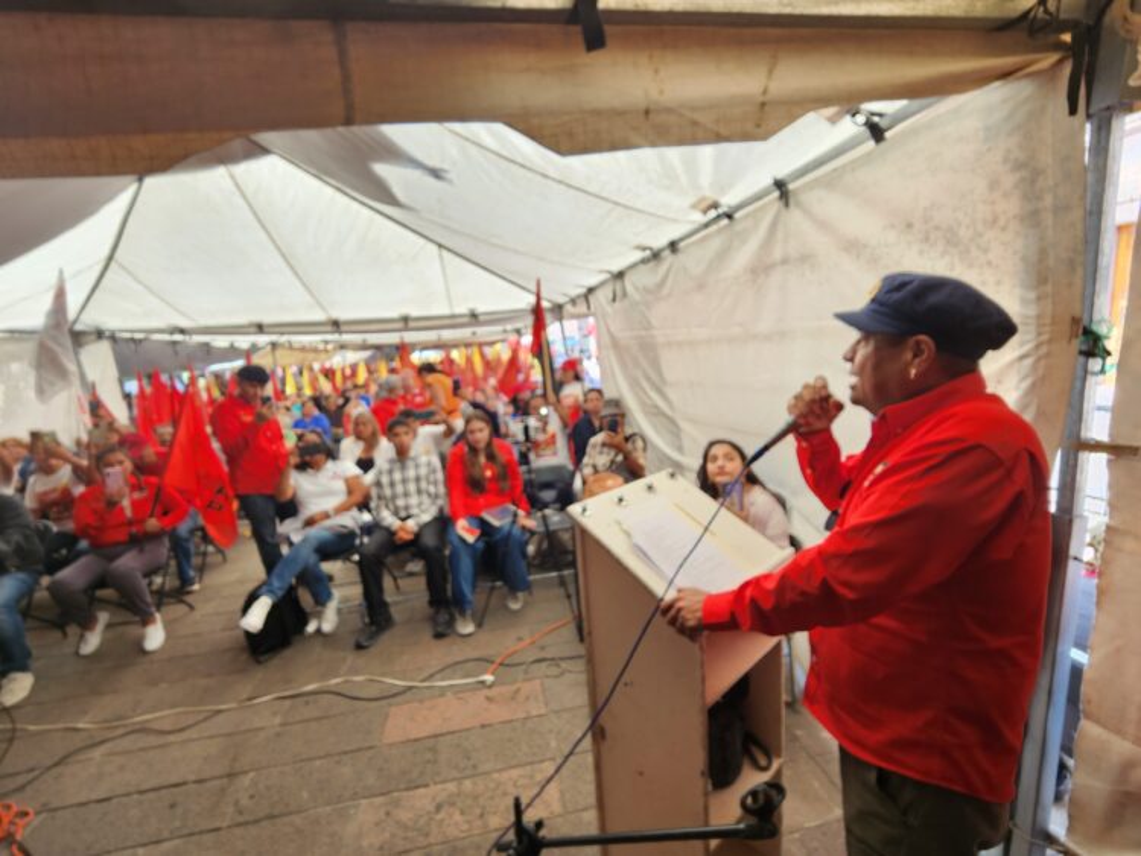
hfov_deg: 106.2
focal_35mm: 13
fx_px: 429
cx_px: 570
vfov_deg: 89.9
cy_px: 428
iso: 50
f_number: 2.2
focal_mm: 2.2
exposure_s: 1/60
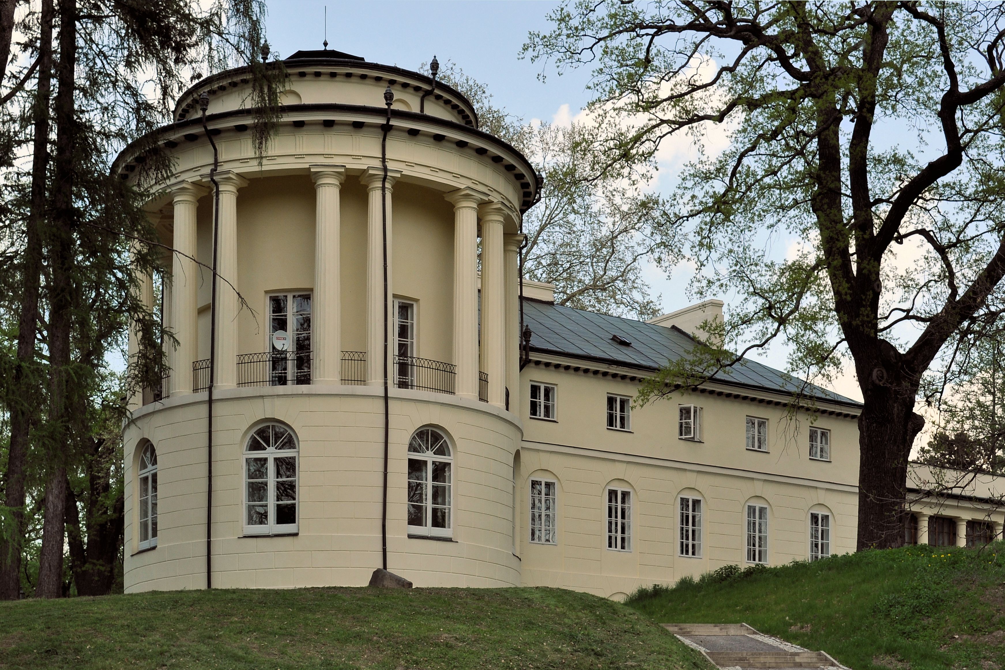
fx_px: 1507
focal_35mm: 54
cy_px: 335
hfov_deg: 36.9
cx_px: 502
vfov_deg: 25.1
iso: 200
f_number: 10
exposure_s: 1/250
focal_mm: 36
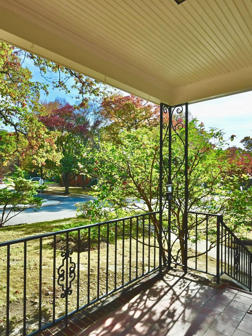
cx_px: 92
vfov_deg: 71.6
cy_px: 174
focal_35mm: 24
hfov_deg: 56.0
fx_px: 233
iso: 400
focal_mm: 16
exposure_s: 1/320
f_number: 10
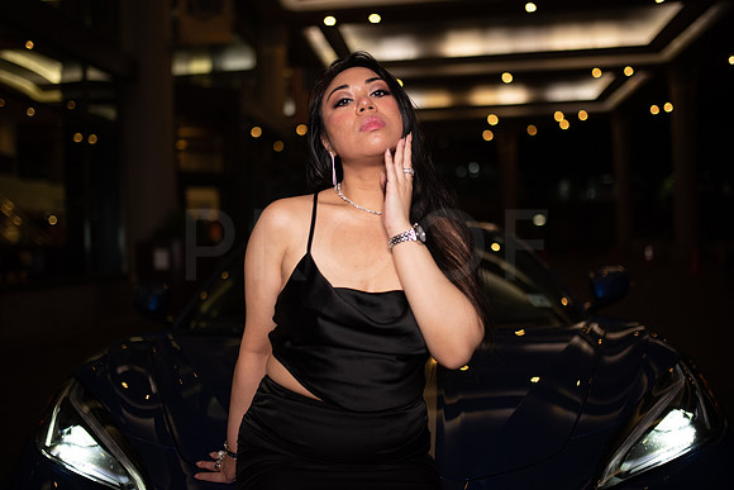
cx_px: 367
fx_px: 714
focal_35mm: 35
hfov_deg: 54.4
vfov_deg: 37.9
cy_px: 245
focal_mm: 35
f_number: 1.4
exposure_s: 1/640
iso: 500
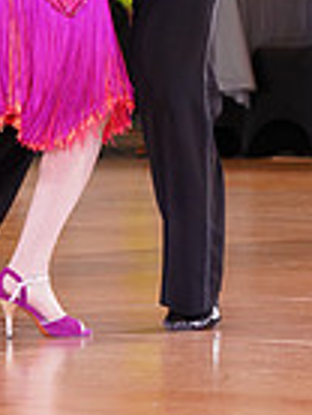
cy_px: -183
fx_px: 5068
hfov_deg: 3.5
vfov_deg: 4.7
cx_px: 158
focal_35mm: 423
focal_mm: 105
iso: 1600
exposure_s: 1/160
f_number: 5
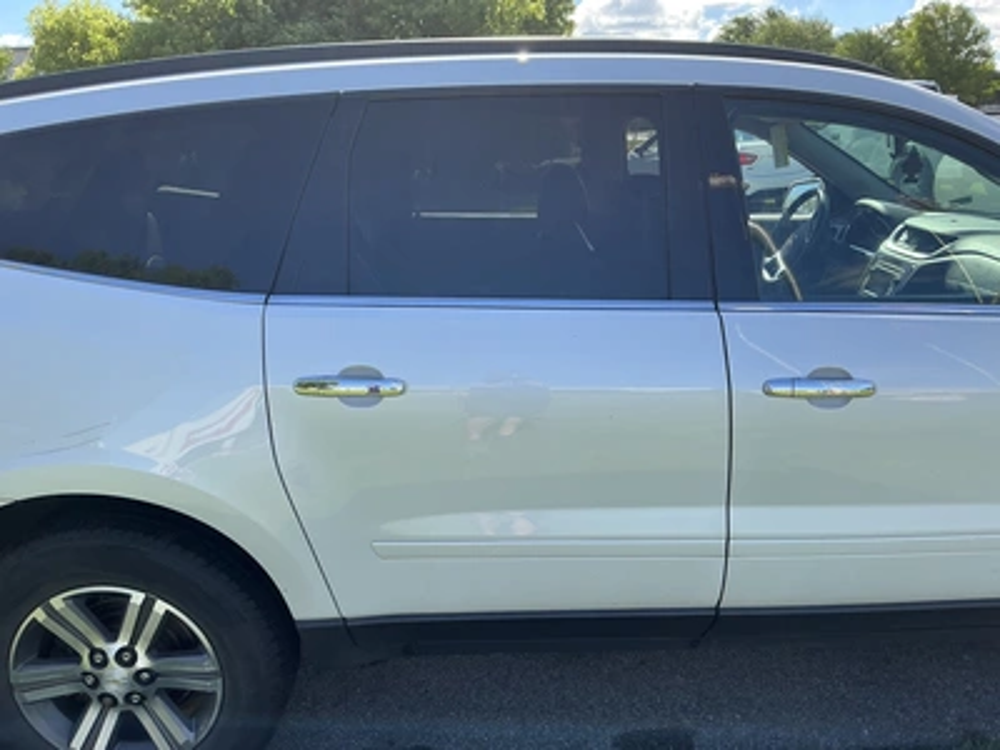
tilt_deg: -17.2
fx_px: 809
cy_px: 375
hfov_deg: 63.4
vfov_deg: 49.7
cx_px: 500
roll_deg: +2.5
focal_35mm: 28
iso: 25
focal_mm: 3
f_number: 1.8
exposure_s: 1/599
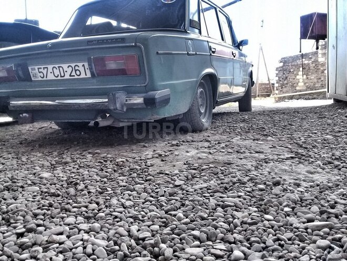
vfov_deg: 45.4
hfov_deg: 58.4
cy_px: 130
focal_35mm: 31
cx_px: 174
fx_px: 311
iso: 50
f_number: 2.2
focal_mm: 3.3
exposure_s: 1/161
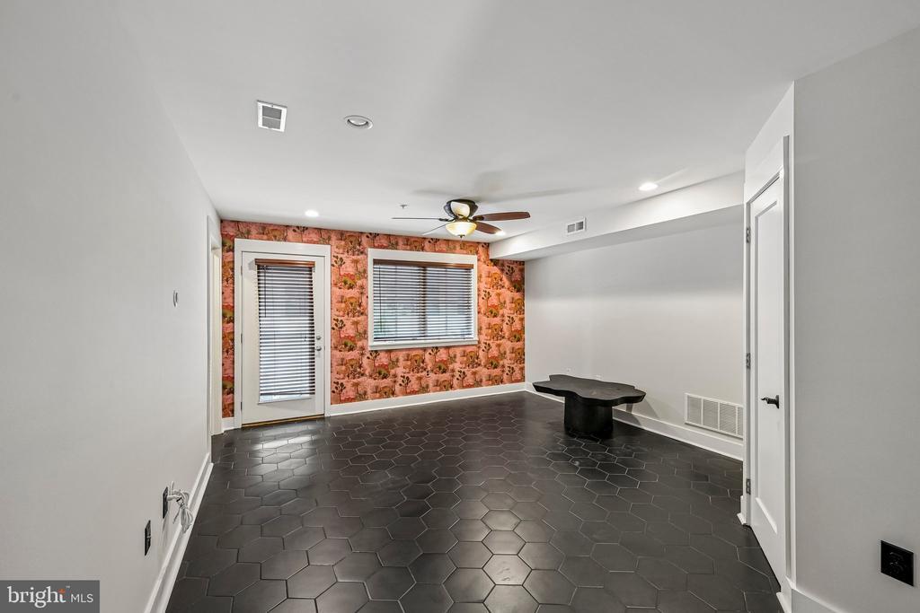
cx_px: 460
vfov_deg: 81.2
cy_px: 306
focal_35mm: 14
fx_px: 358
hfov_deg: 104.2
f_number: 8
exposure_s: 1/2
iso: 400
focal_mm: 14
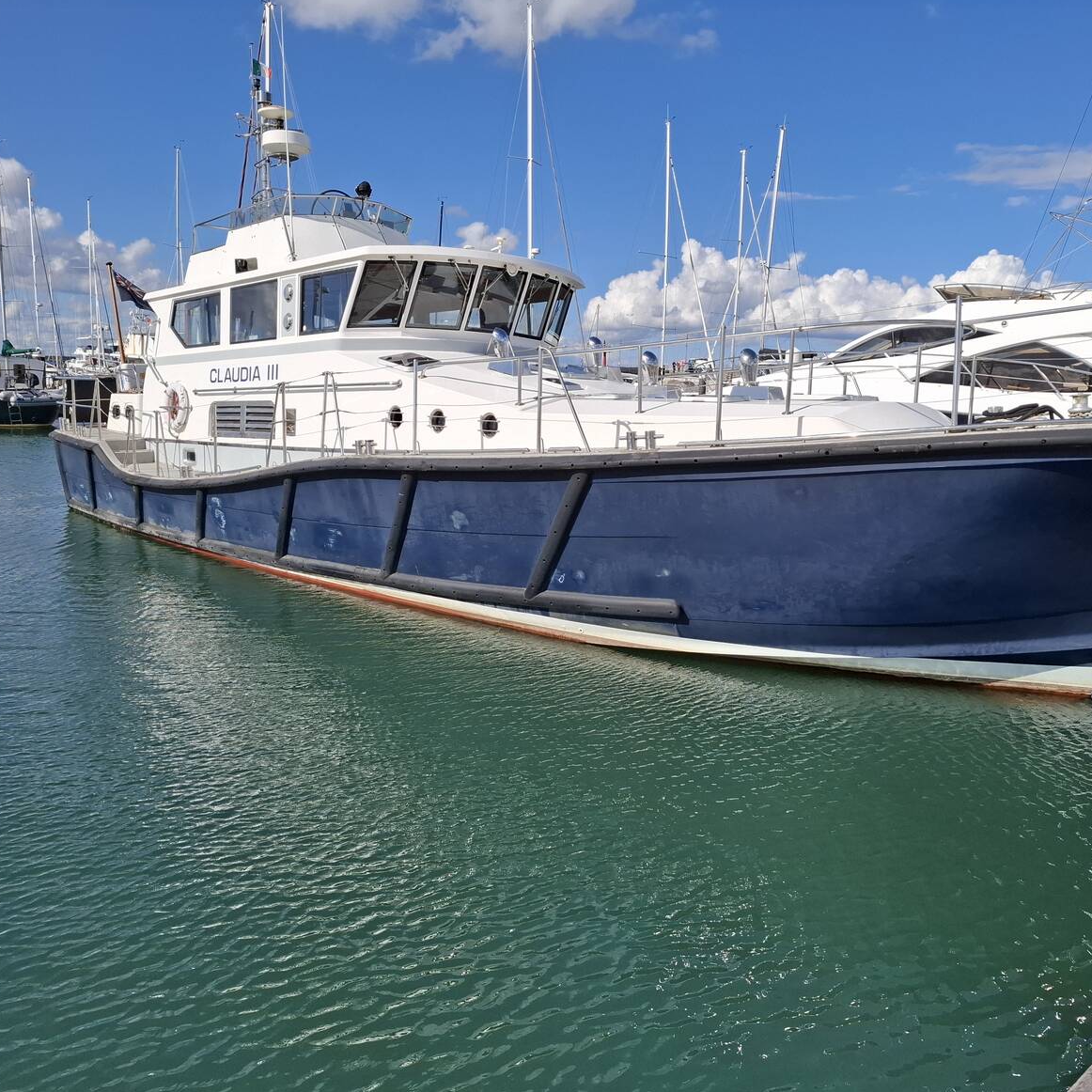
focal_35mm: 28
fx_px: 999
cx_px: 572
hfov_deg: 57.3
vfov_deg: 57.3
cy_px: 553
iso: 50
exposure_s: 1/4762
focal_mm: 5.54
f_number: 1.8
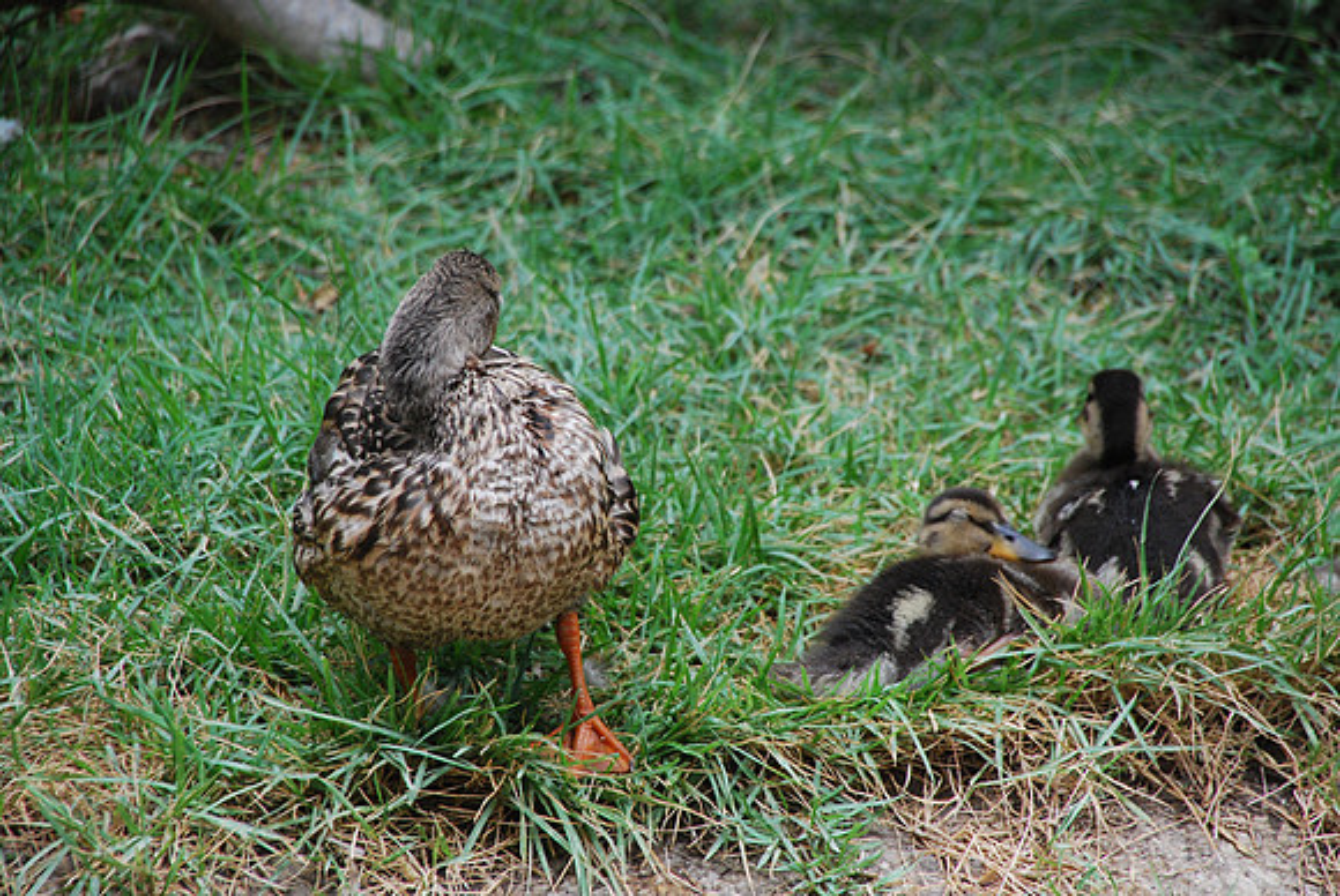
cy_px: 448
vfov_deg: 3.4
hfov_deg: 5.1
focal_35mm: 405
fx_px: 15090
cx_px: 670
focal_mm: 270
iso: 800
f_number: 6.3
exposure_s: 1/200
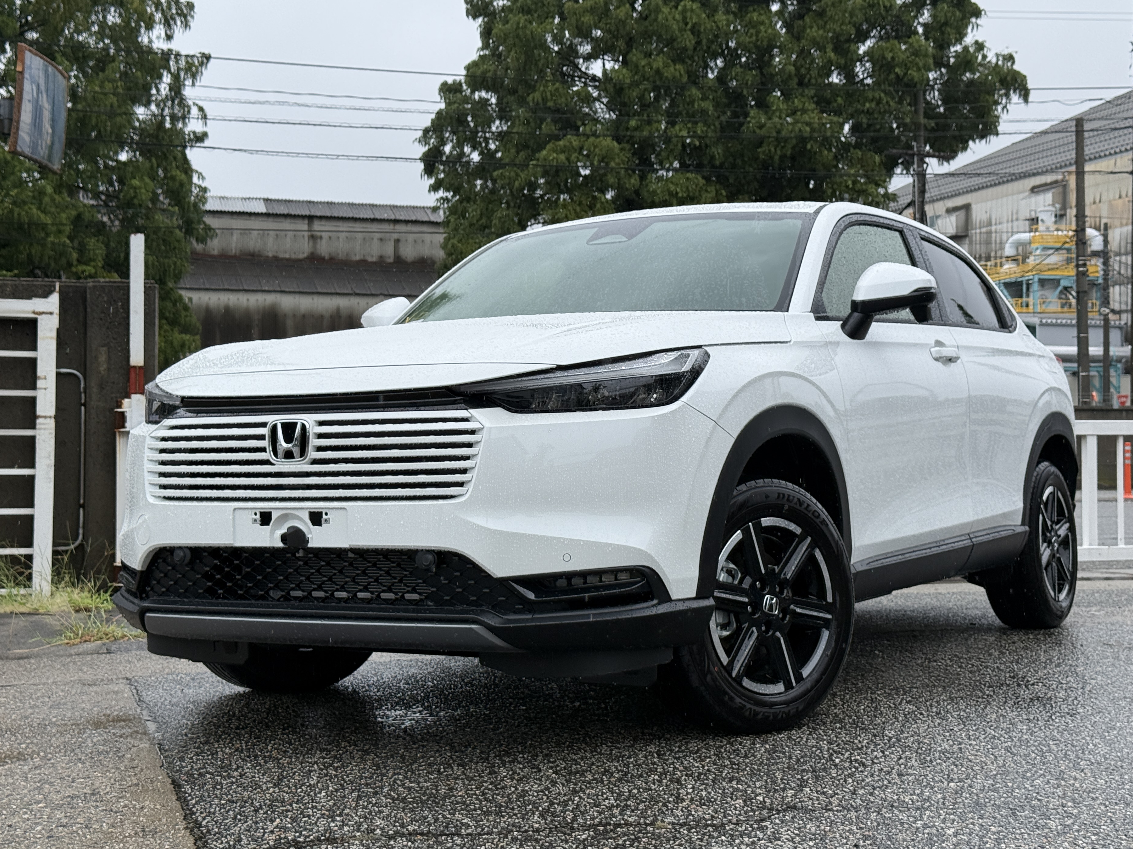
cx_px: 602
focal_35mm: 52
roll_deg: -0.2
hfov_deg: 36.8
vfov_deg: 28.0
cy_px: 392
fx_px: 1702
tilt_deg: +1.3
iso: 64
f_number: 1.78
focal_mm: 6.76
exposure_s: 1/1027
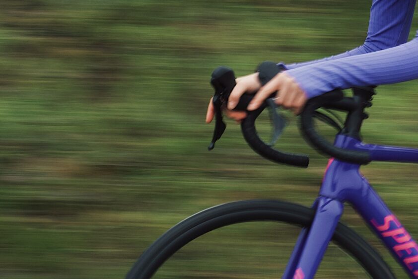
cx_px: 453
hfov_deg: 6.7
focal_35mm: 304
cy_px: 98
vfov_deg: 4.5
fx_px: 3531
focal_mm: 50
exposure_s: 1/40
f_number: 10
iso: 200
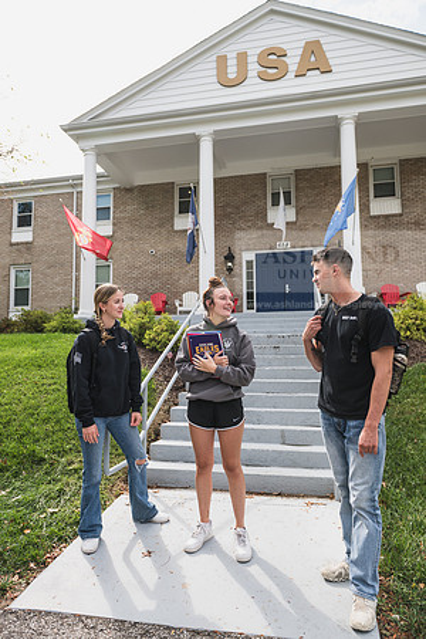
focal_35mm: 24
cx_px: 213
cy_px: 320
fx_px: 426
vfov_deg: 73.7
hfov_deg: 53.1
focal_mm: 24
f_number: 4
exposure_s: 1/1000
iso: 320
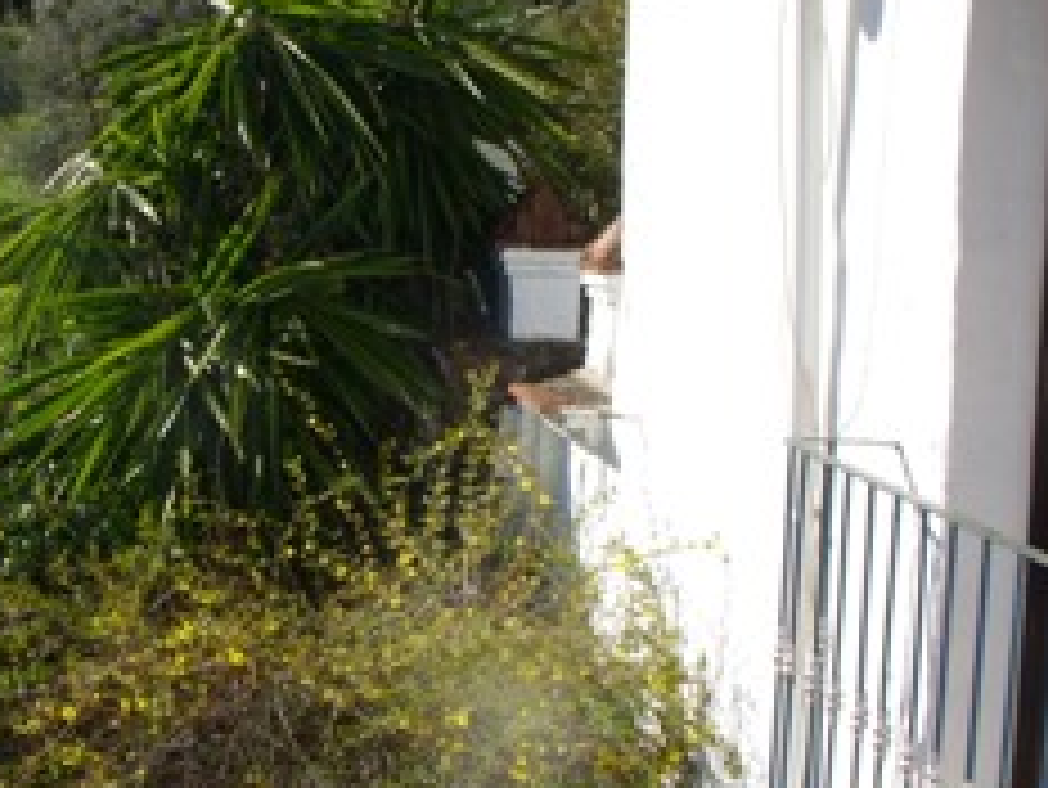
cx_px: 292
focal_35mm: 73
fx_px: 2211
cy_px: 311
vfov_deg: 20.2
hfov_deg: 26.4
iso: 50
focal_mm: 7.8
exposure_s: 1/239
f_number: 7.4
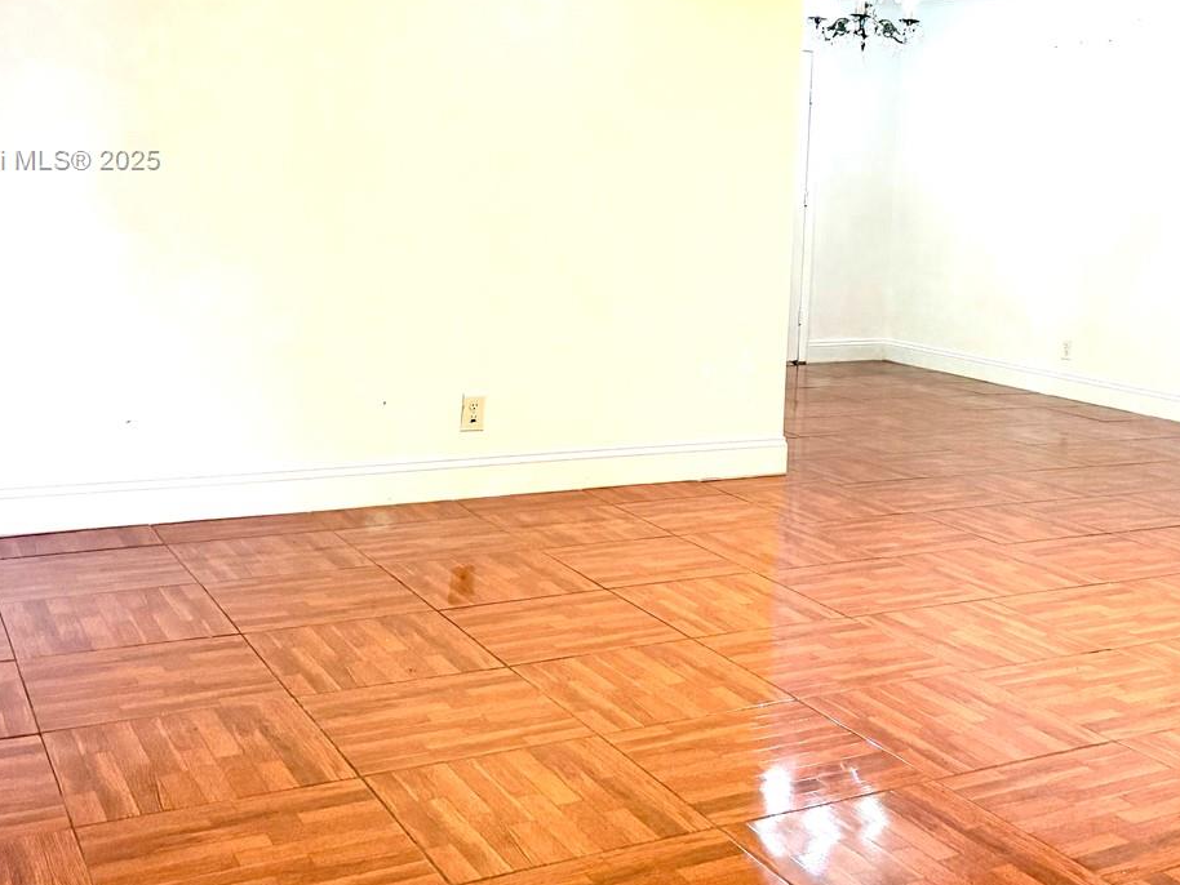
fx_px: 1432
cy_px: 161
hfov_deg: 44.2
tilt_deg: +1.2
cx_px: 778
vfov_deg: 33.3
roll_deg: -3.1
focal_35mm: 42
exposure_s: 1/120
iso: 320
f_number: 1.78
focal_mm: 6.76
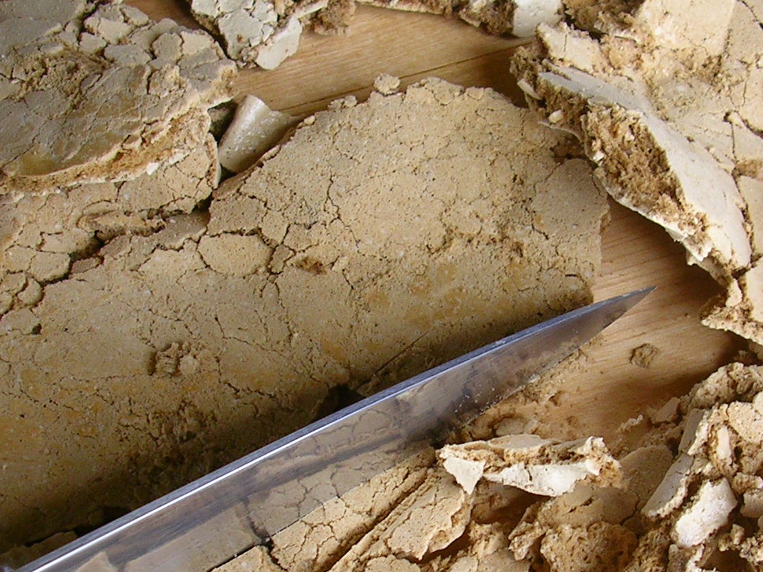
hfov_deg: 27.7
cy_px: 404
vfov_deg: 20.9
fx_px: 1543
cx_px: 433
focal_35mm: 70
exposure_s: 1/49.3
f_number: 2.8
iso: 50
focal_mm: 5.8
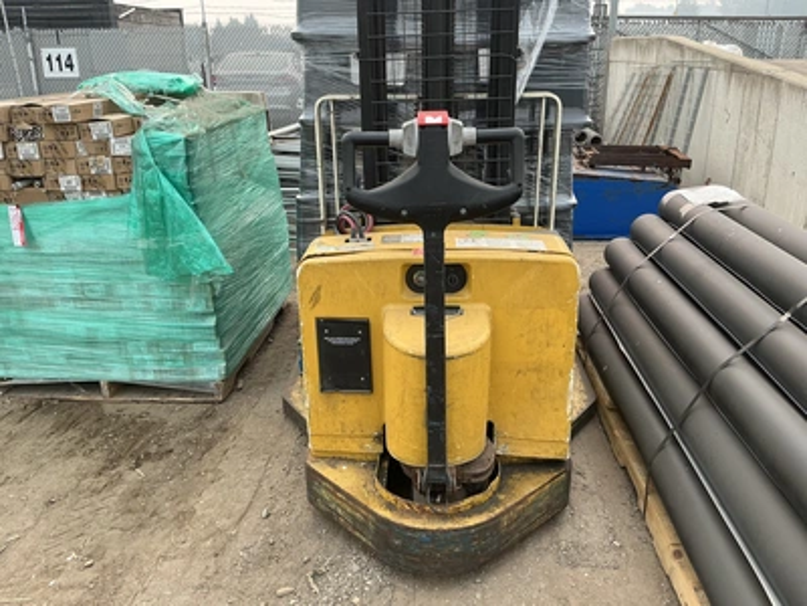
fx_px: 653
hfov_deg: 63.4
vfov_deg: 49.7
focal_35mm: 28
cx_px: 404
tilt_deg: -20.1
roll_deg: +0.6
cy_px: 303
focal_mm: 3
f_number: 1.8
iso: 20
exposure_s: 1/229
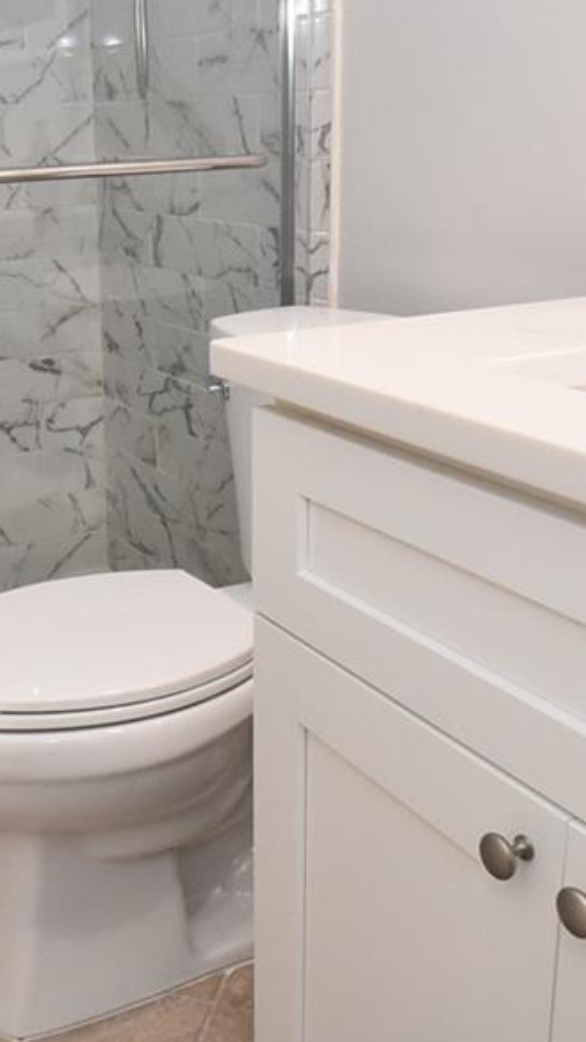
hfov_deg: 27.3
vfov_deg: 47.3
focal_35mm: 43
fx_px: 1188
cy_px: 468
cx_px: 144
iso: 1600
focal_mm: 10
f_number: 7.1
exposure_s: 1/60
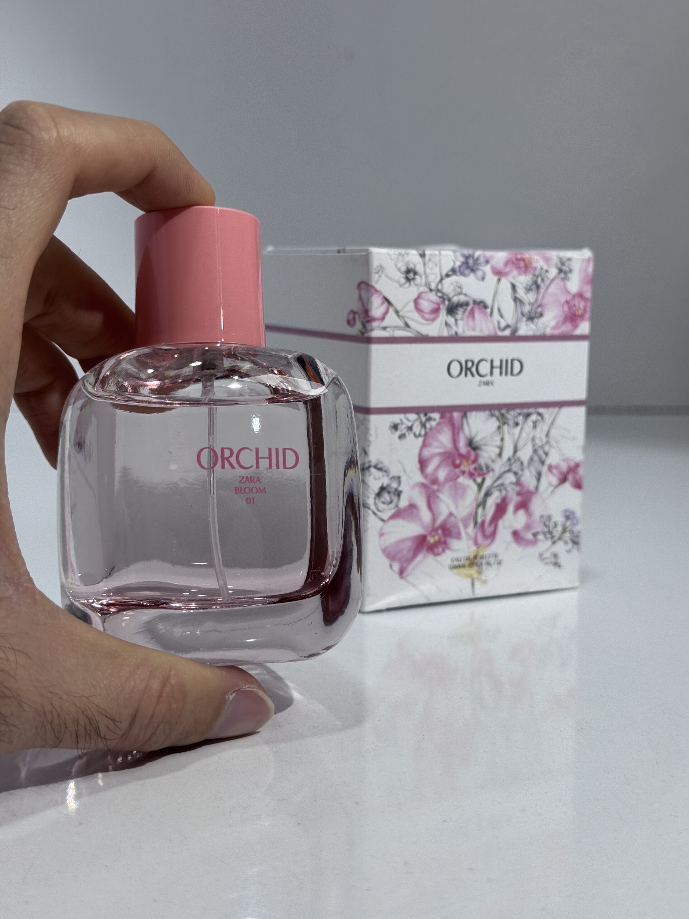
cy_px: 460
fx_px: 1274
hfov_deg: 30.3
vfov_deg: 39.7
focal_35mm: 48
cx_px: 344
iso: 64
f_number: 1.78
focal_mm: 6.76
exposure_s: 1/572
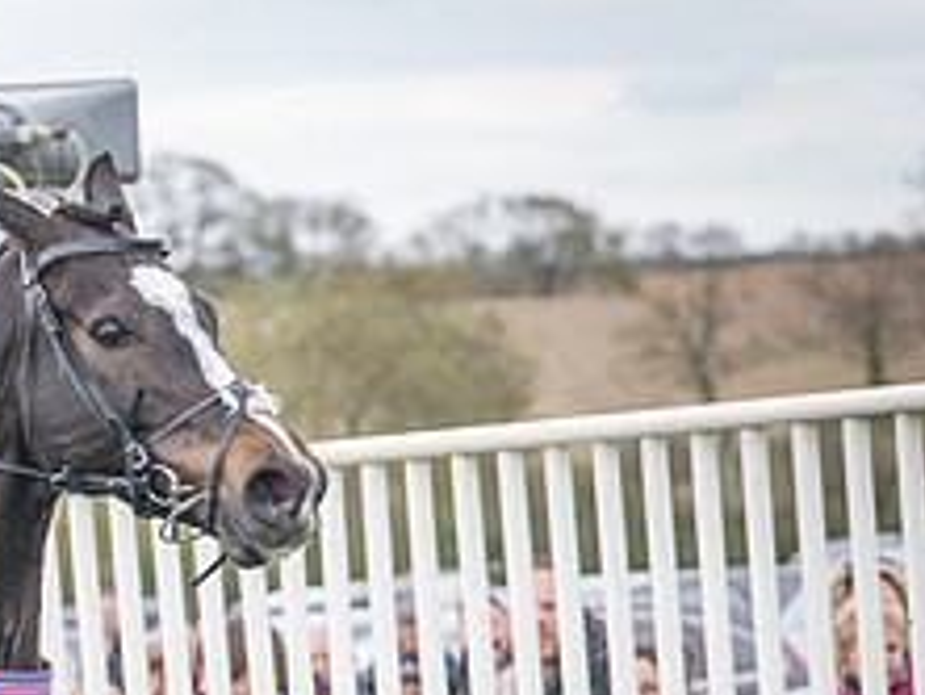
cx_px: 117
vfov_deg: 4.7
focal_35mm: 312
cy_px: 948
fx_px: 8342
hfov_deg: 6.3
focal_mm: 70
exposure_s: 1/1250
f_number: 2.8
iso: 400
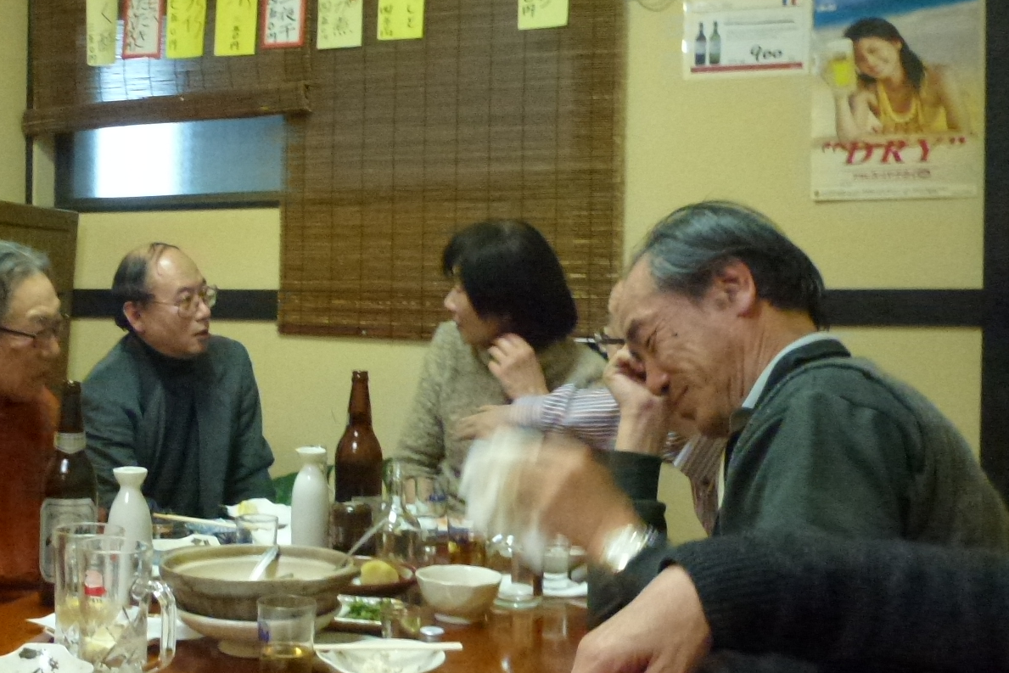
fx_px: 1205
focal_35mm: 43
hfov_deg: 43.2
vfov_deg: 31.2
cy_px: 340
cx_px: 193
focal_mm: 4.3
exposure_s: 1/20
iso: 800
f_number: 3.3
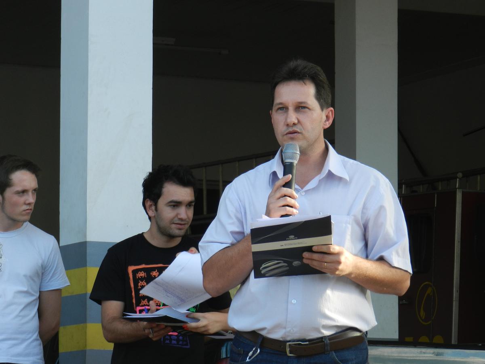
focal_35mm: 215
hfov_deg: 9.2
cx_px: 242
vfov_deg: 6.9
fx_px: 3012
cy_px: 182
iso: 160
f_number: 5.6
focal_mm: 38.2
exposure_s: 1/100
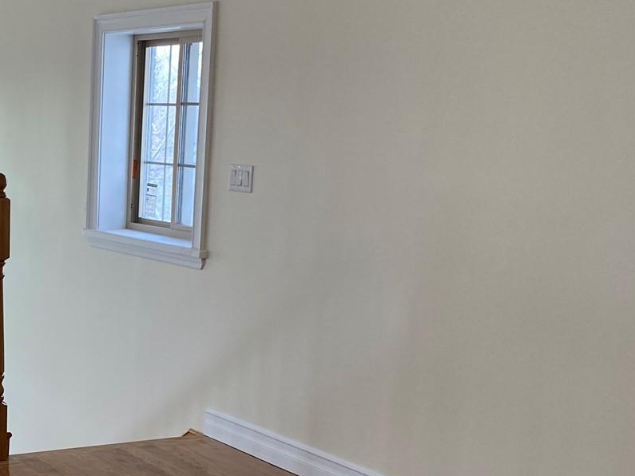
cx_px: -7
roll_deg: -1.4
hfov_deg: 27.3
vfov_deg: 21.7
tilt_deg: -9.4
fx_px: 1229
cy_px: 351
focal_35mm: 67
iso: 80
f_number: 1.8
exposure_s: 1/120
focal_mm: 4.25
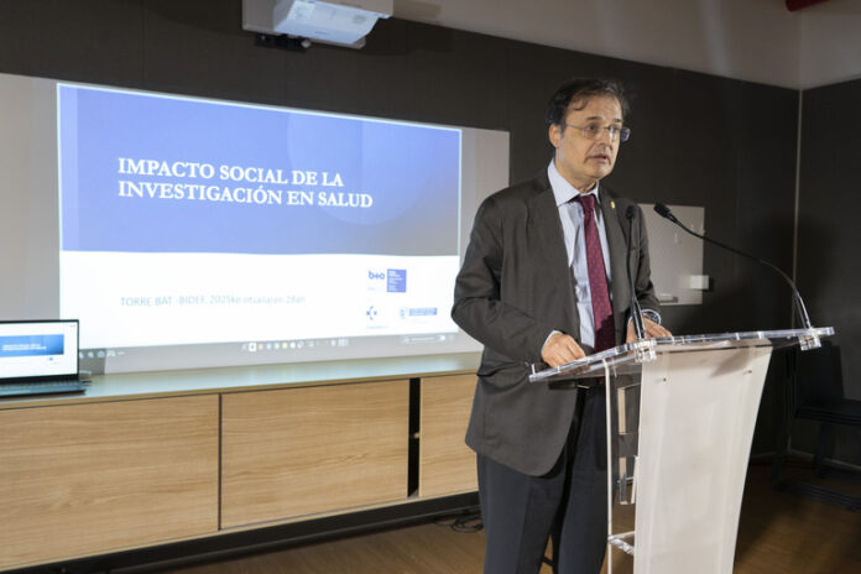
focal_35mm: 31
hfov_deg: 60.3
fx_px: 741
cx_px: 430
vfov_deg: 42.3
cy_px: 287
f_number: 5.6
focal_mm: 31
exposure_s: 1/100
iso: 3200
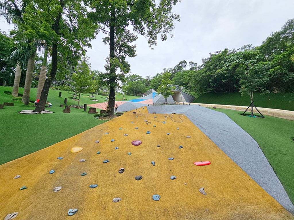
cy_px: 110
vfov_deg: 89.9
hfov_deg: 106.2
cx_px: 147
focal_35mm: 13
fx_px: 110
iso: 50
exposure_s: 1/2404
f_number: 2.2
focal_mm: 2.2
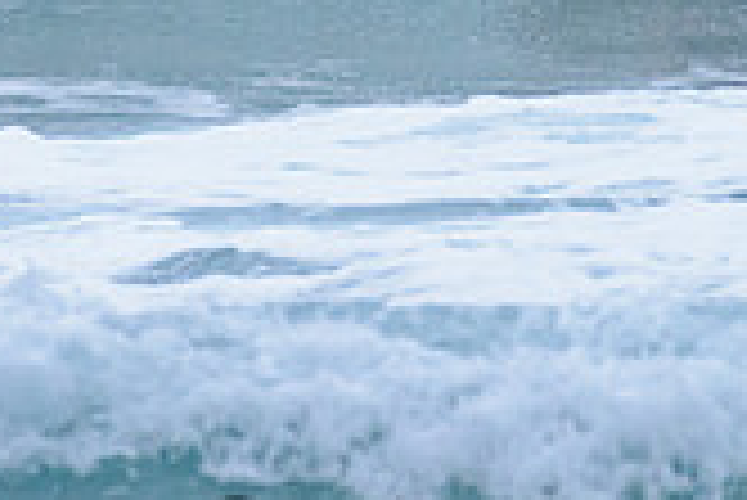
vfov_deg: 0.6
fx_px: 44360
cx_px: 255
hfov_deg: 1.0
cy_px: -278
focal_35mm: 2136
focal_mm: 500
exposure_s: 1/2000
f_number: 5.6
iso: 2500
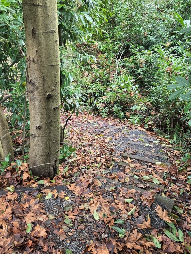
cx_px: 85
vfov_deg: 56.4
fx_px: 235
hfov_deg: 44.1
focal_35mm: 32
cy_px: 101
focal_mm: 5.4
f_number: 1.8
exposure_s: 1/120
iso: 250
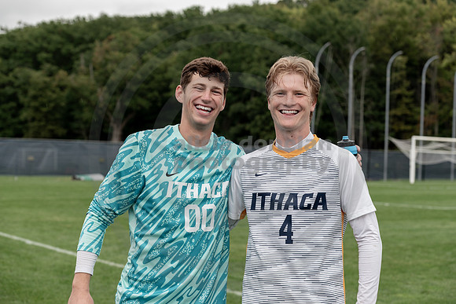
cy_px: 152
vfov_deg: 19.3
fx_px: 895
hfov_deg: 28.6
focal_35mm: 71
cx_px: 228
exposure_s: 1/320
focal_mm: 70
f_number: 4.5
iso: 320
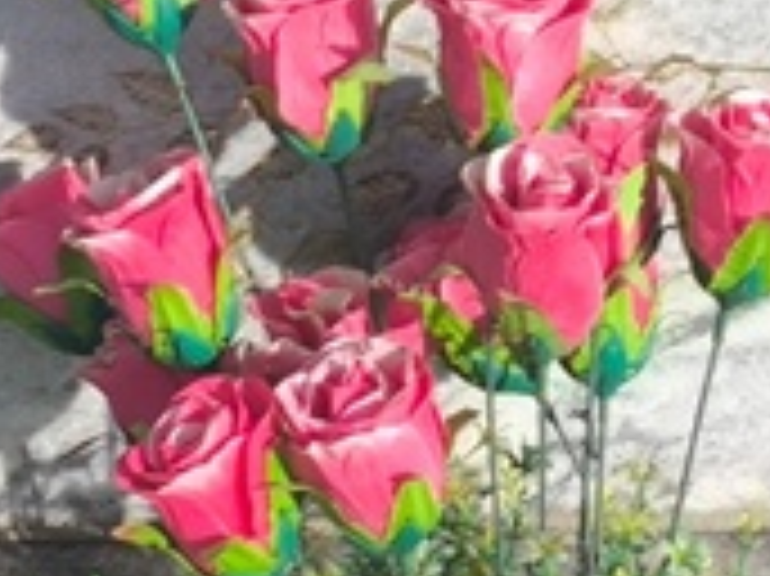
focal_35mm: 234
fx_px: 5201
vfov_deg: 6.2
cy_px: -472
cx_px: 304
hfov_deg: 8.5
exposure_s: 1/877
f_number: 1.7
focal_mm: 4.71
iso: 50
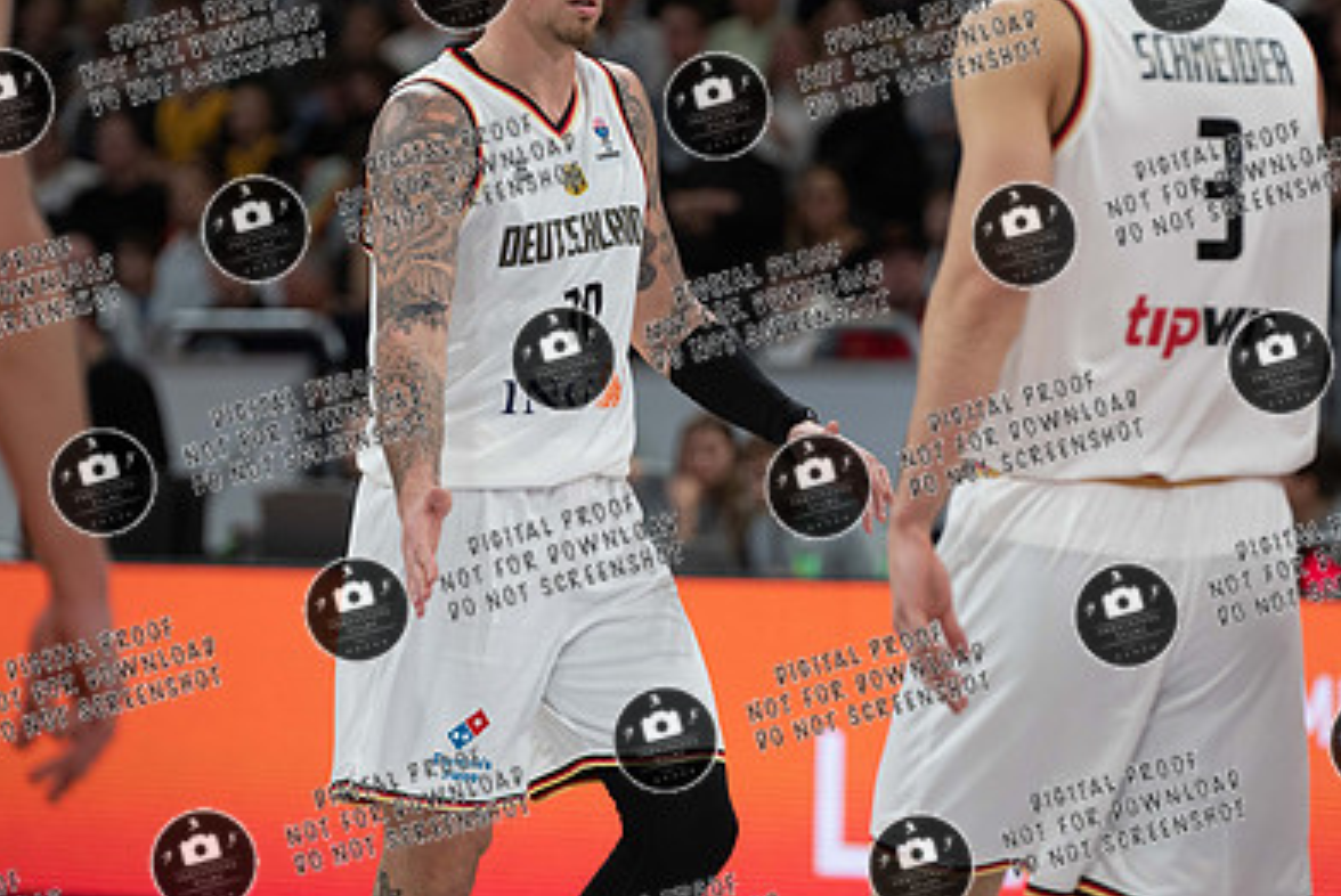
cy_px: 275
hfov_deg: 8.4
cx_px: 787
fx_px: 9095
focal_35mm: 244
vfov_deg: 5.6
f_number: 3.2
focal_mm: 165
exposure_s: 1/1000
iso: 800
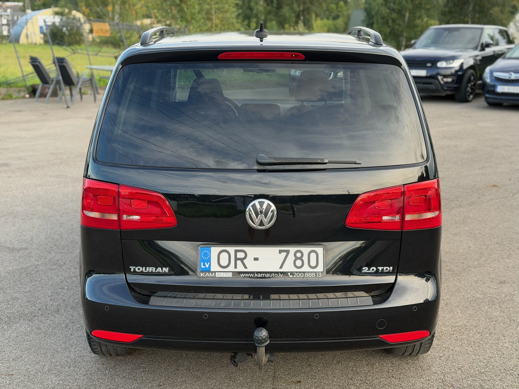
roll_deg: -0.2
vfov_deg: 30.3
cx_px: 260
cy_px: 194
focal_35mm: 48
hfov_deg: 39.7
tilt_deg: -12.4
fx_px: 720
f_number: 1.78
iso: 80
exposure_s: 1/309
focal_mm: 6.76
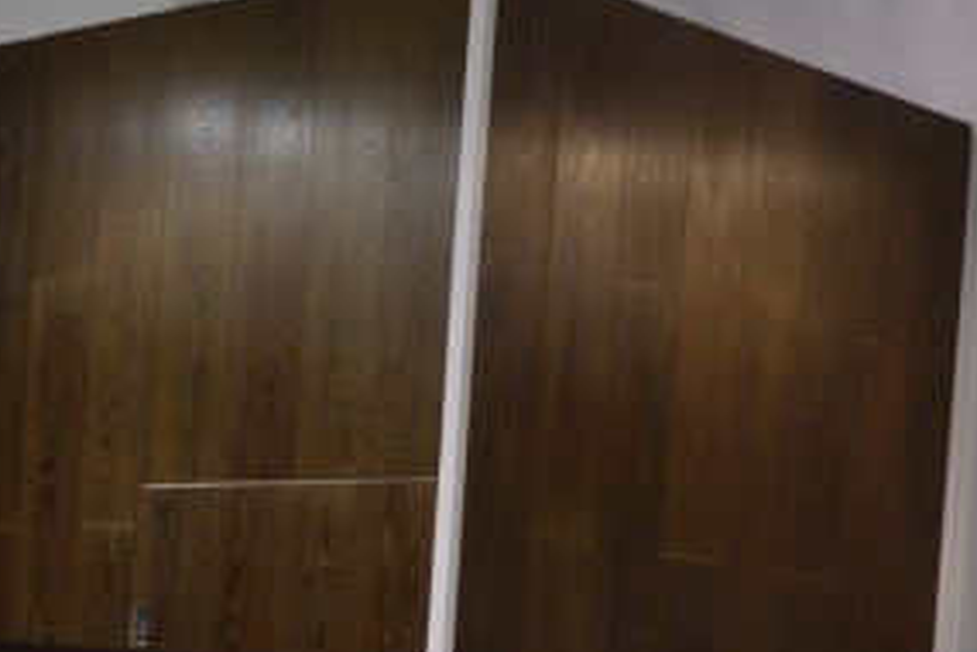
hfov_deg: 20.8
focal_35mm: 97
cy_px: 1024
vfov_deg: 13.2
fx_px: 2632
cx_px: 192
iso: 400
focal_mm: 18
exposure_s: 1/80
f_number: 4.5
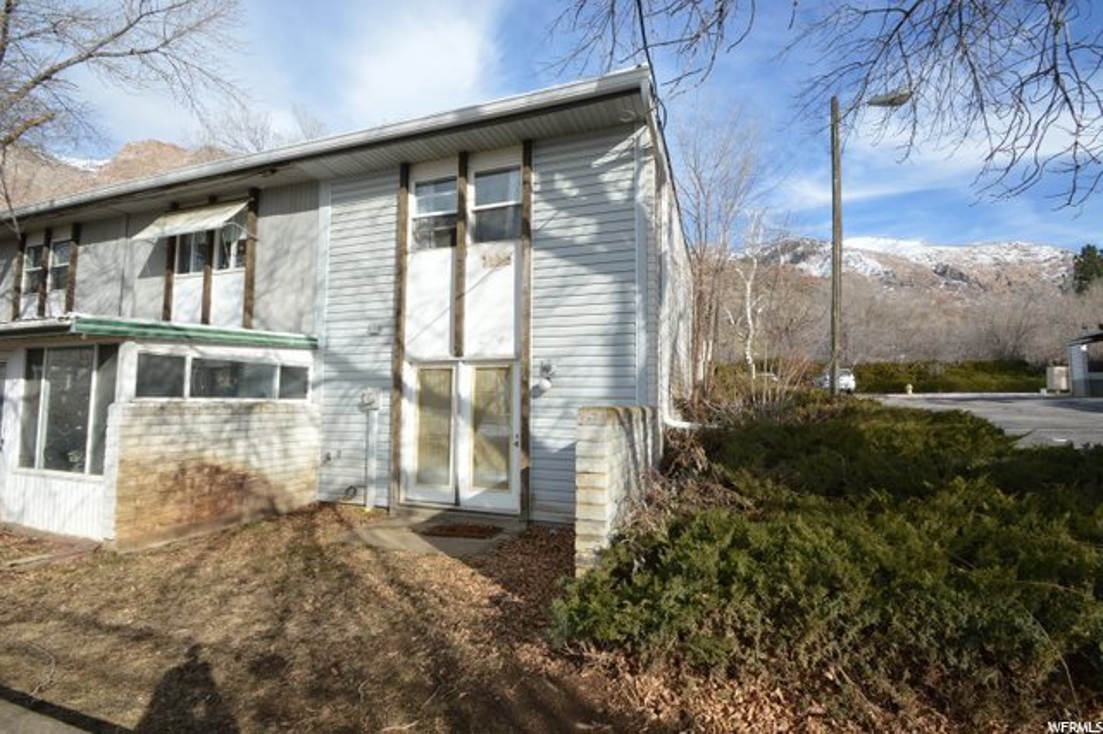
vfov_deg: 77.3
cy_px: 367
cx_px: 552
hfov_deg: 100.4
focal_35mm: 15
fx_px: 459
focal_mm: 10
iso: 100
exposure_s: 1/200
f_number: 7.1
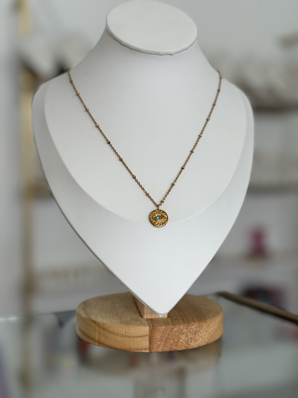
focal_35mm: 48
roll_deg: +0.2
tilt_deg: -3.3
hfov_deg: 30.3
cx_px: 149
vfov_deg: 39.7
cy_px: 199
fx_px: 551
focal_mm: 6.76
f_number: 1.78
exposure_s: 1/160
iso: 50
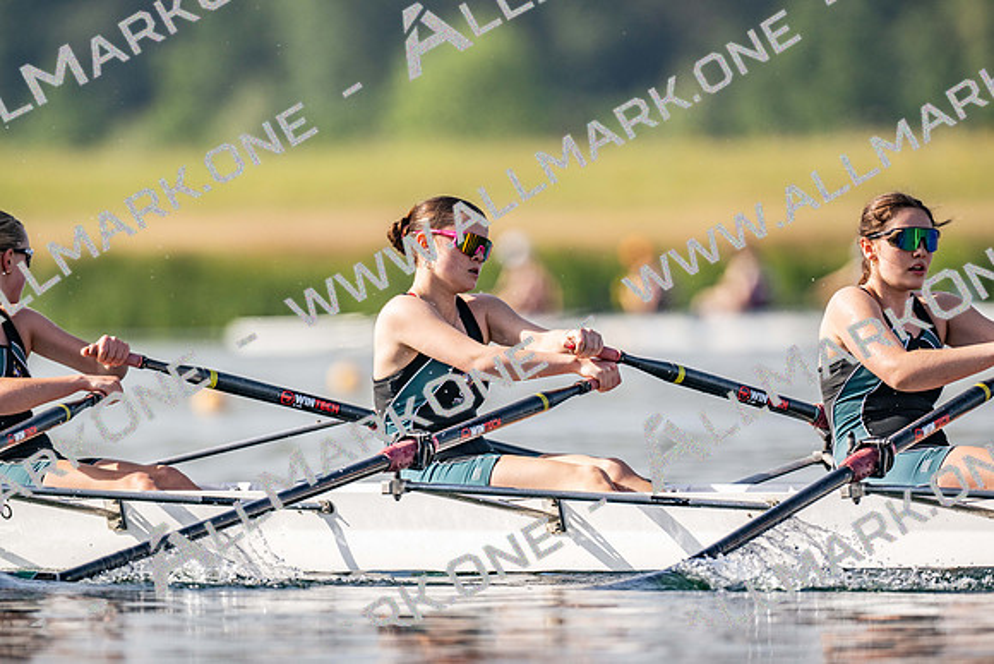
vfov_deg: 2.3
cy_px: 332
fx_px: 16570
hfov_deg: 3.4
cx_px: 497
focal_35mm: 600
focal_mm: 600
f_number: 5.6
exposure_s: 1/2500
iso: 250
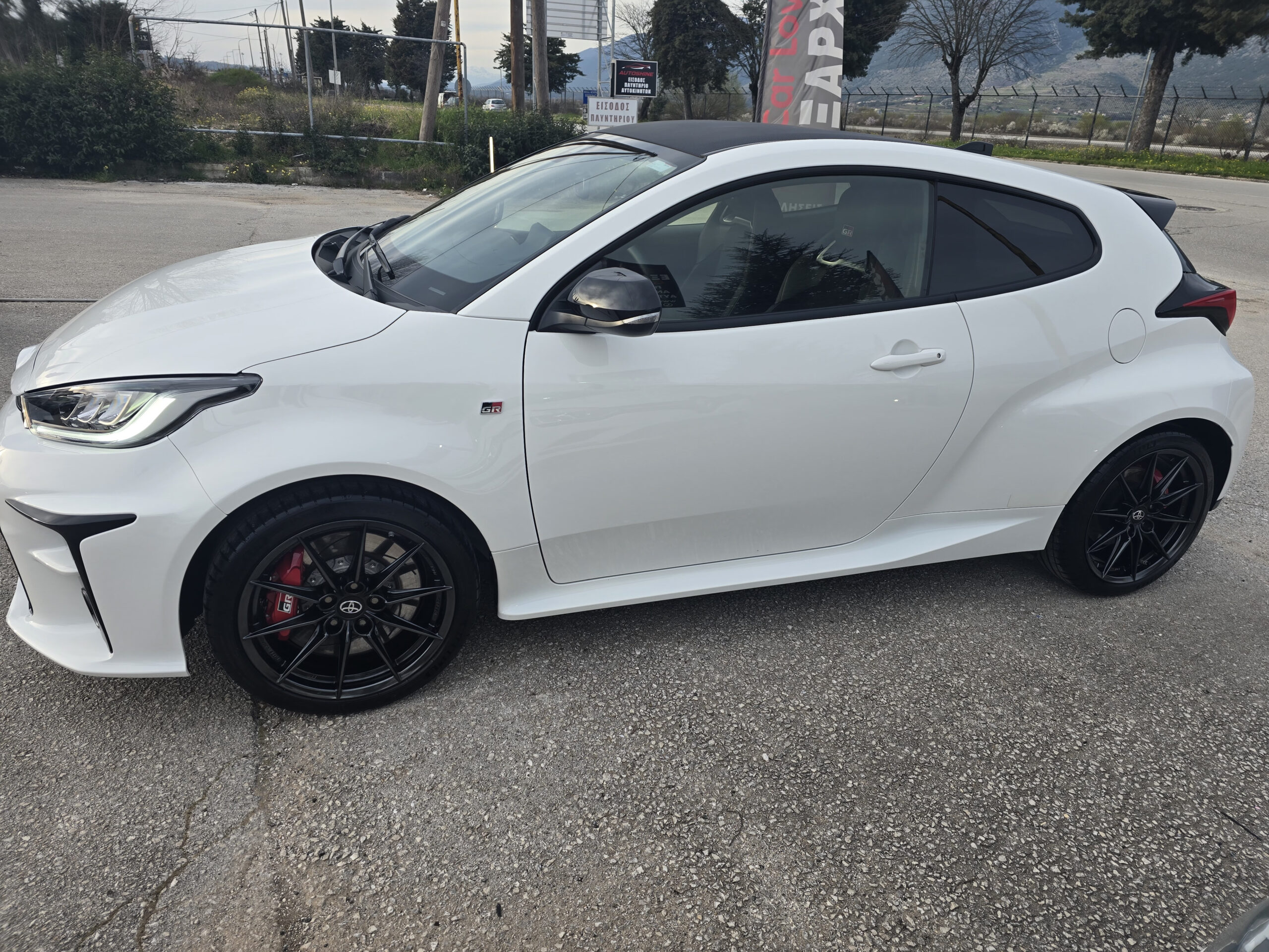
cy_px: 476
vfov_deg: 58.9
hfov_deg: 73.9
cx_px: 634
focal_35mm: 23
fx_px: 843
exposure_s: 1/193
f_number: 1.7
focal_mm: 6.3
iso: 12
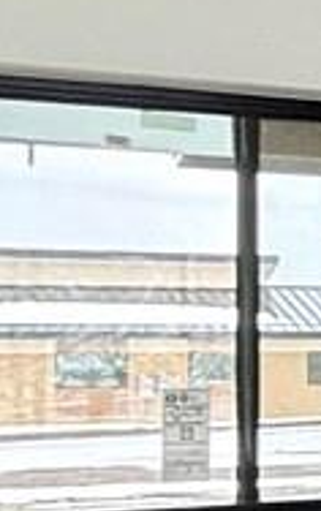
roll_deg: +1.1
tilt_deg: +1.0
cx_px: 1689
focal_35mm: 126
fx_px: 1758
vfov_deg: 16.5
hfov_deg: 6.0
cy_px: 332
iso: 50
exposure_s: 1/212
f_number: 2.2
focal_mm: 2.22
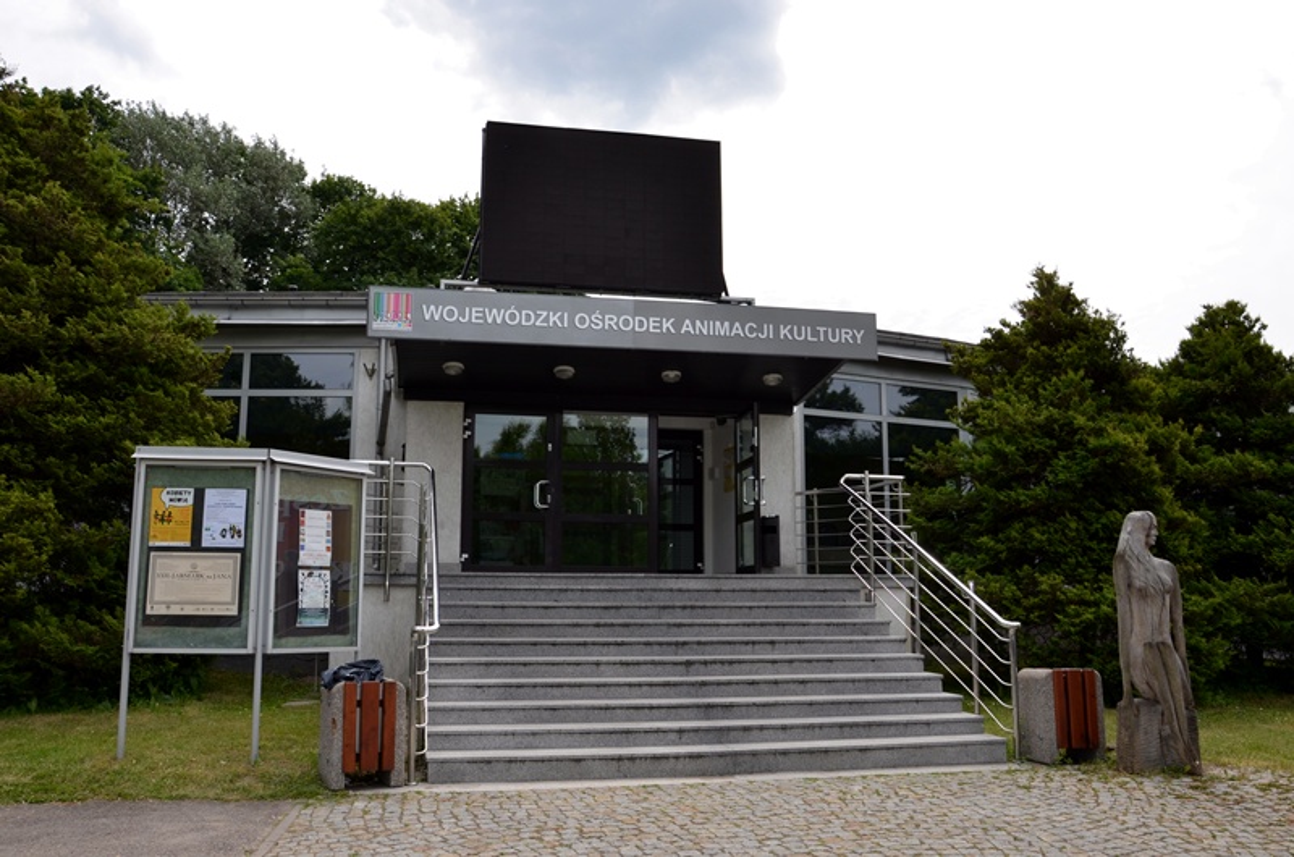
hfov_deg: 59.6
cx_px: 647
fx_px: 1130
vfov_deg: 41.5
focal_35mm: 32
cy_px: 428
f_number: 10
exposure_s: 1/200
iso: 100
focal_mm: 21
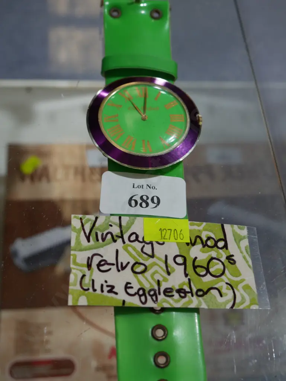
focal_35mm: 48
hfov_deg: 30.3
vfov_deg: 39.6
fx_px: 528
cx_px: 143
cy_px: 190
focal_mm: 24
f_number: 5.2
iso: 320
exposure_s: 1/60
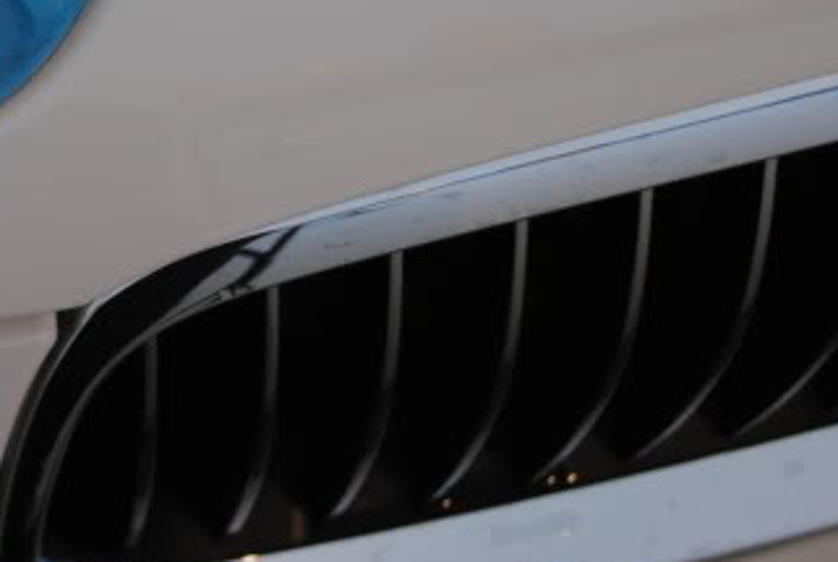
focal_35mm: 172
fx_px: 4009
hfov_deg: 11.6
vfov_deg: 7.9
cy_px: -158
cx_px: -241
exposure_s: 1/30
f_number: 5
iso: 250
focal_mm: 36
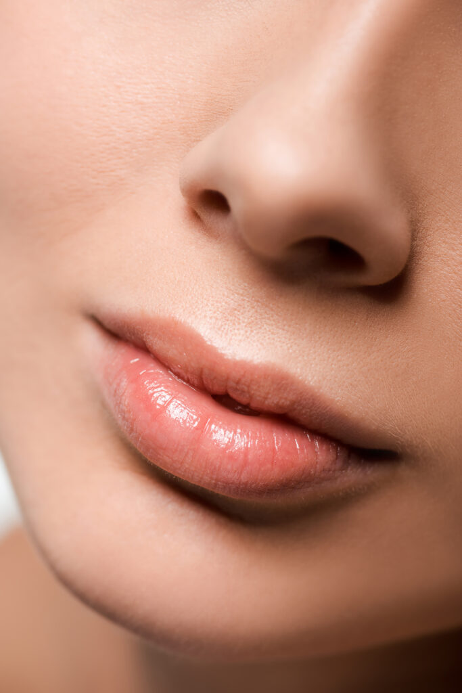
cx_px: 231
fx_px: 2020
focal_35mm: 105
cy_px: 346
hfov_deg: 13.0
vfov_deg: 19.5
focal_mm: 105
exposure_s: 1/200
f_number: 9
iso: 100
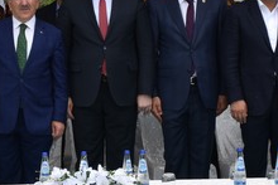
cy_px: 87
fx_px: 1128
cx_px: 64
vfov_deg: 9.4
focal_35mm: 146
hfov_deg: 14.0
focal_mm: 32
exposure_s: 1/250
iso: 400
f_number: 13
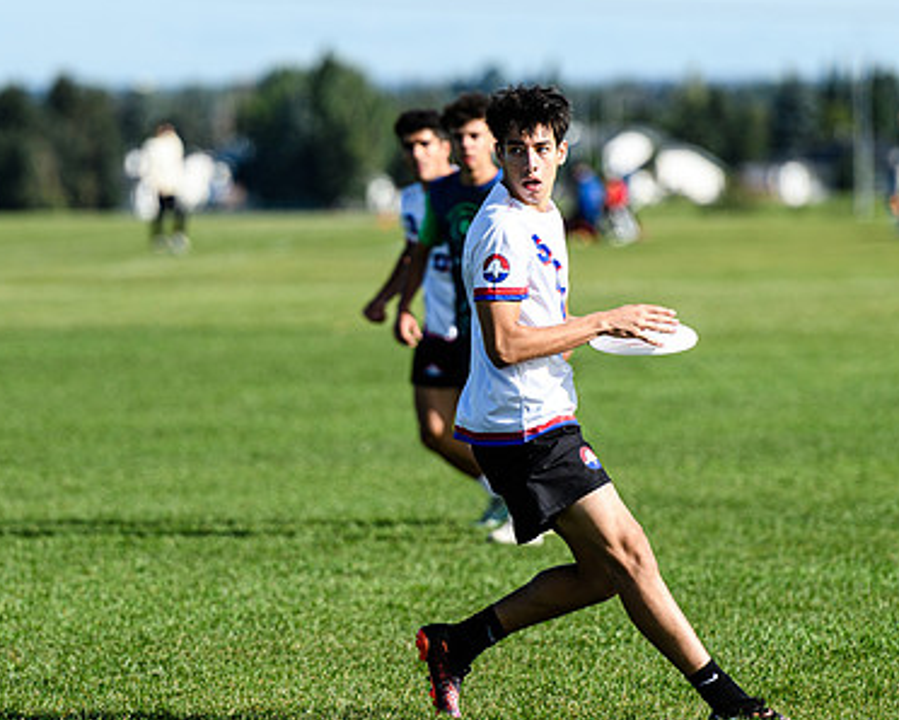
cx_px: 474
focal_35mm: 439
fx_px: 11687
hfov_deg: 4.4
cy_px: 412
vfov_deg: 3.5
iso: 100
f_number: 3.2
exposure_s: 1/1600
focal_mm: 200
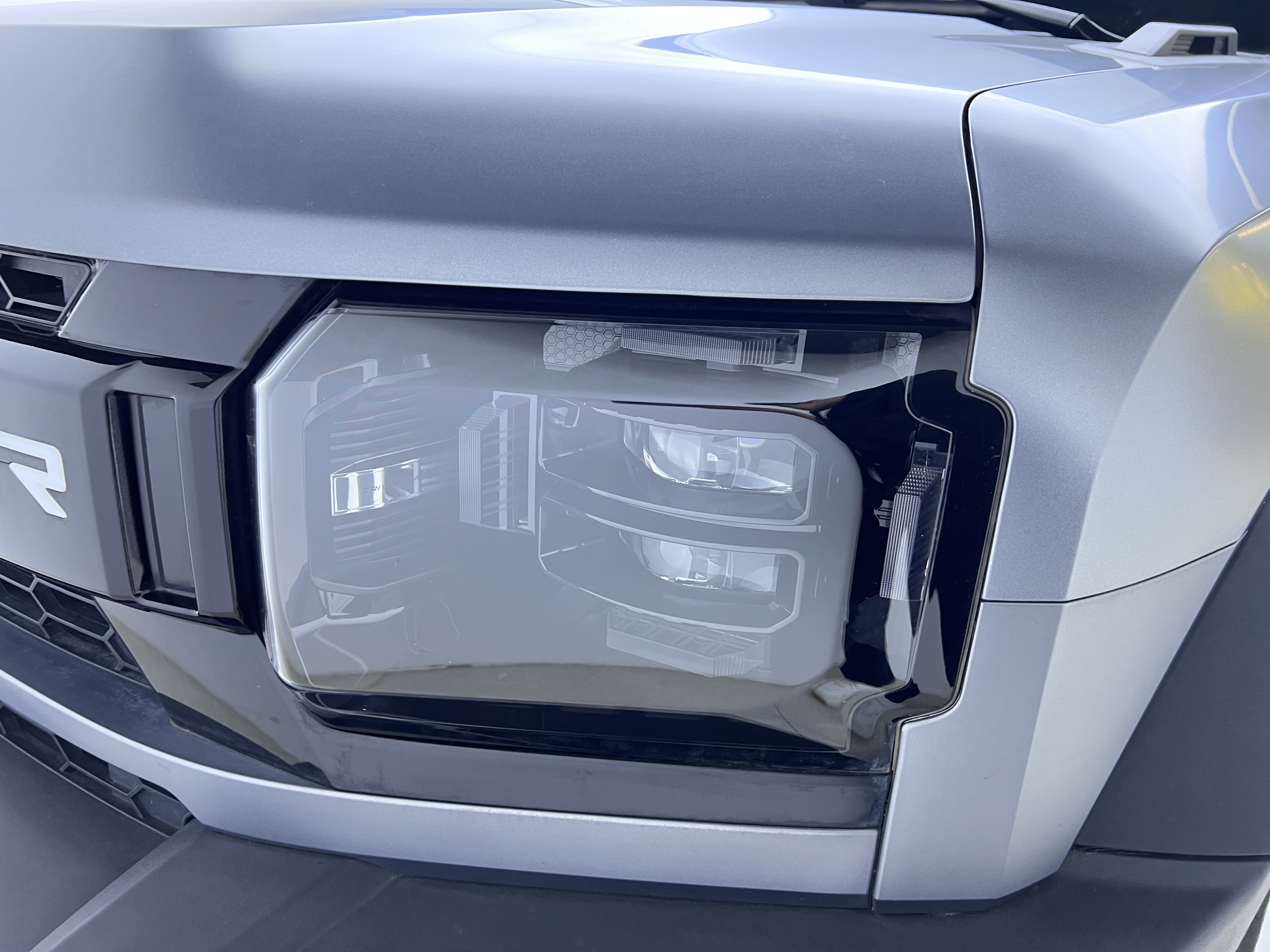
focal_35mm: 26
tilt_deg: -19.4
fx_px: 954
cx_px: 635
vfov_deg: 53.1
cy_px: 476
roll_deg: -4.1
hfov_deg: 67.3
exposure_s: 1/50
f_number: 1.5
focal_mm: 5.7
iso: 125
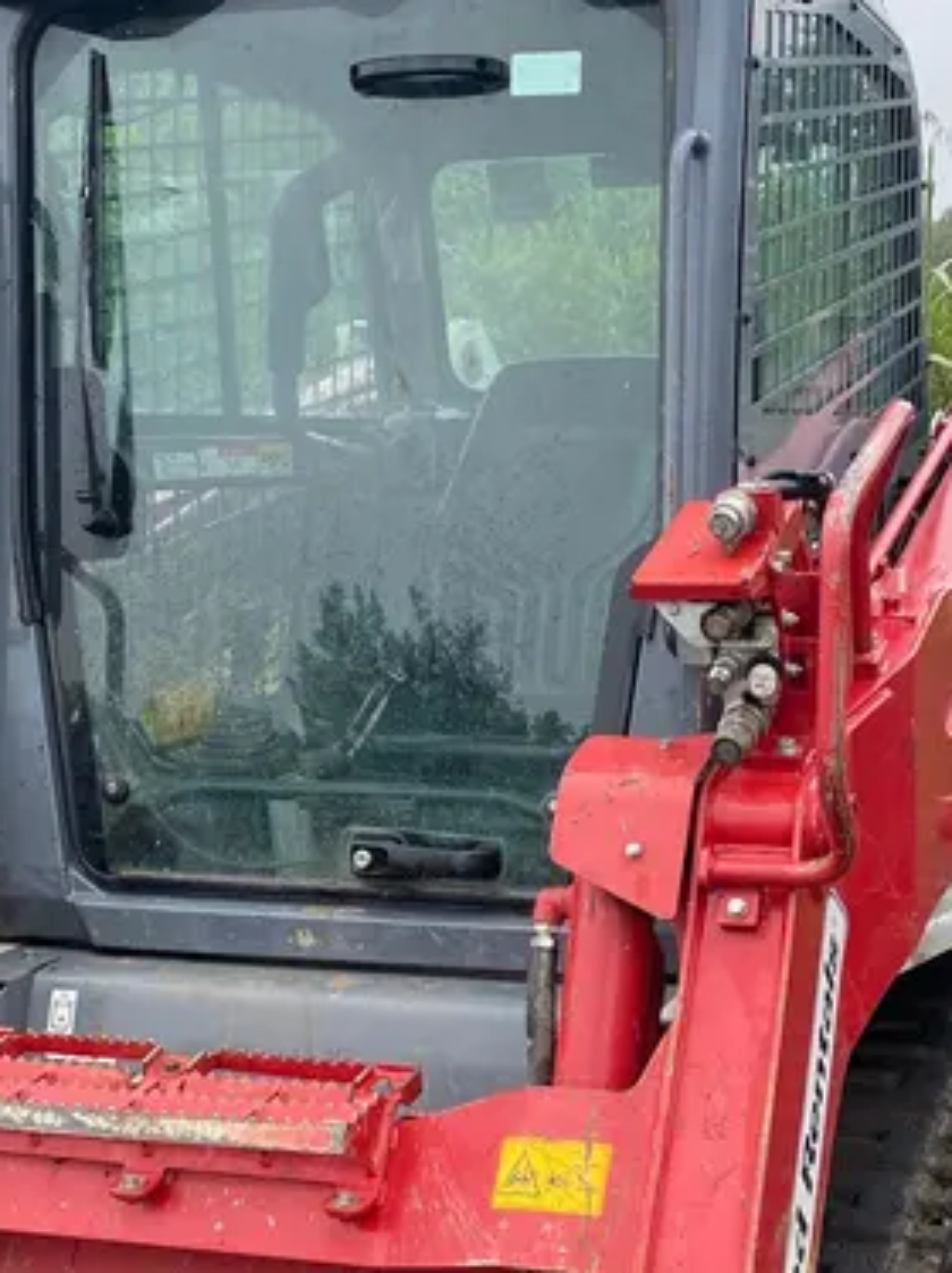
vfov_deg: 37.2
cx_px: 779
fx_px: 1872
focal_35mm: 51
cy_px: 825
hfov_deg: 27.9
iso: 125
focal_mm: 4.25
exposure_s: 1/90
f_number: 1.8
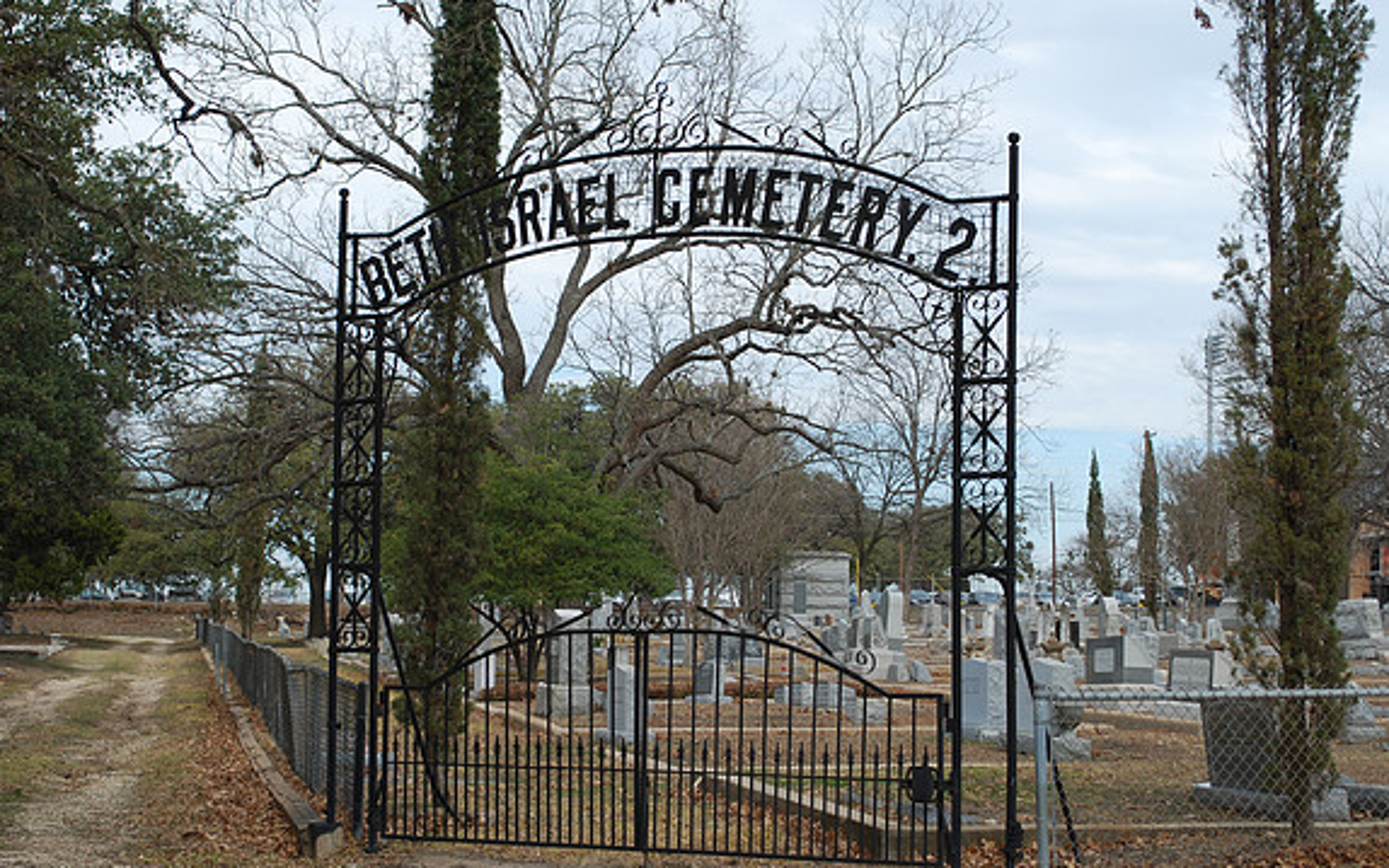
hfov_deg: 30.2
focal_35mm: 68
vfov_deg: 19.2
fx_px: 2575
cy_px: 430
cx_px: 690
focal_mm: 44
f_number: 7.1
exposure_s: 1/200
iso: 100
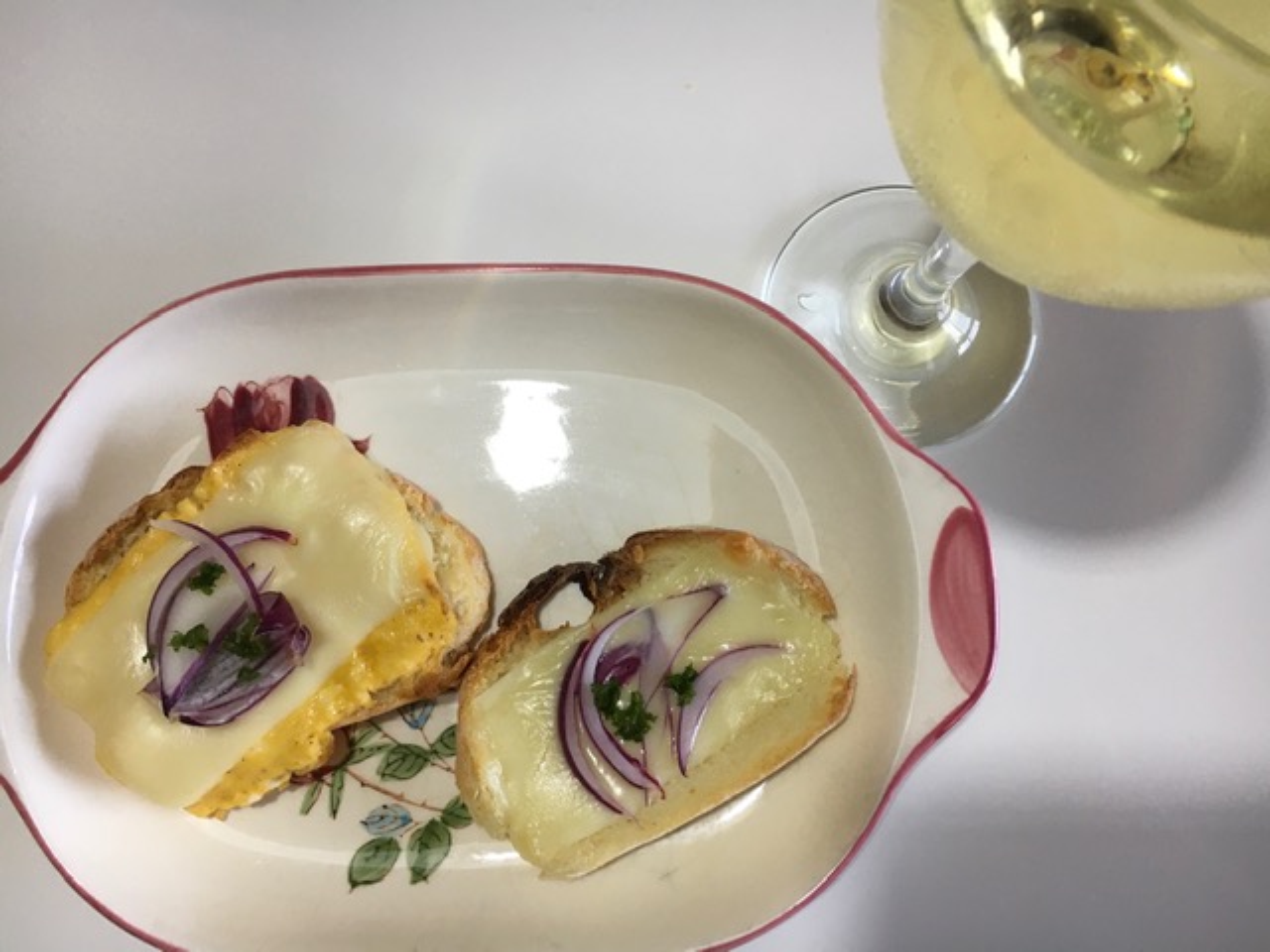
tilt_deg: -82.9
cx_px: 635
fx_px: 1064
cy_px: 476
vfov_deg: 48.2
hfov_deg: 61.7
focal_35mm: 29
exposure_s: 1/30
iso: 32
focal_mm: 4.15
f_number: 2.2
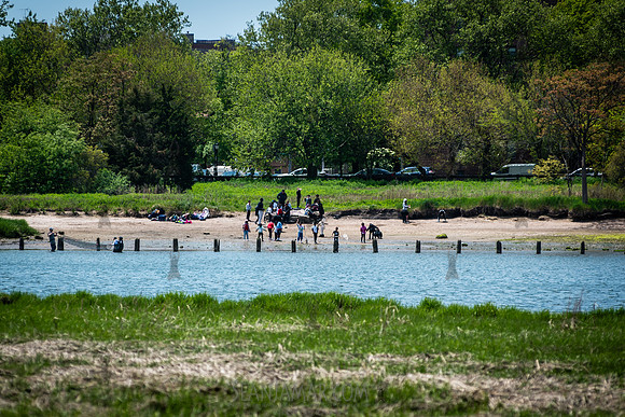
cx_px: 299
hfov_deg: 8.7
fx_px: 4126
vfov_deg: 5.8
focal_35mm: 238
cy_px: 240
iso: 64
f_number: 4.5
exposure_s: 1/640
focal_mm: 185
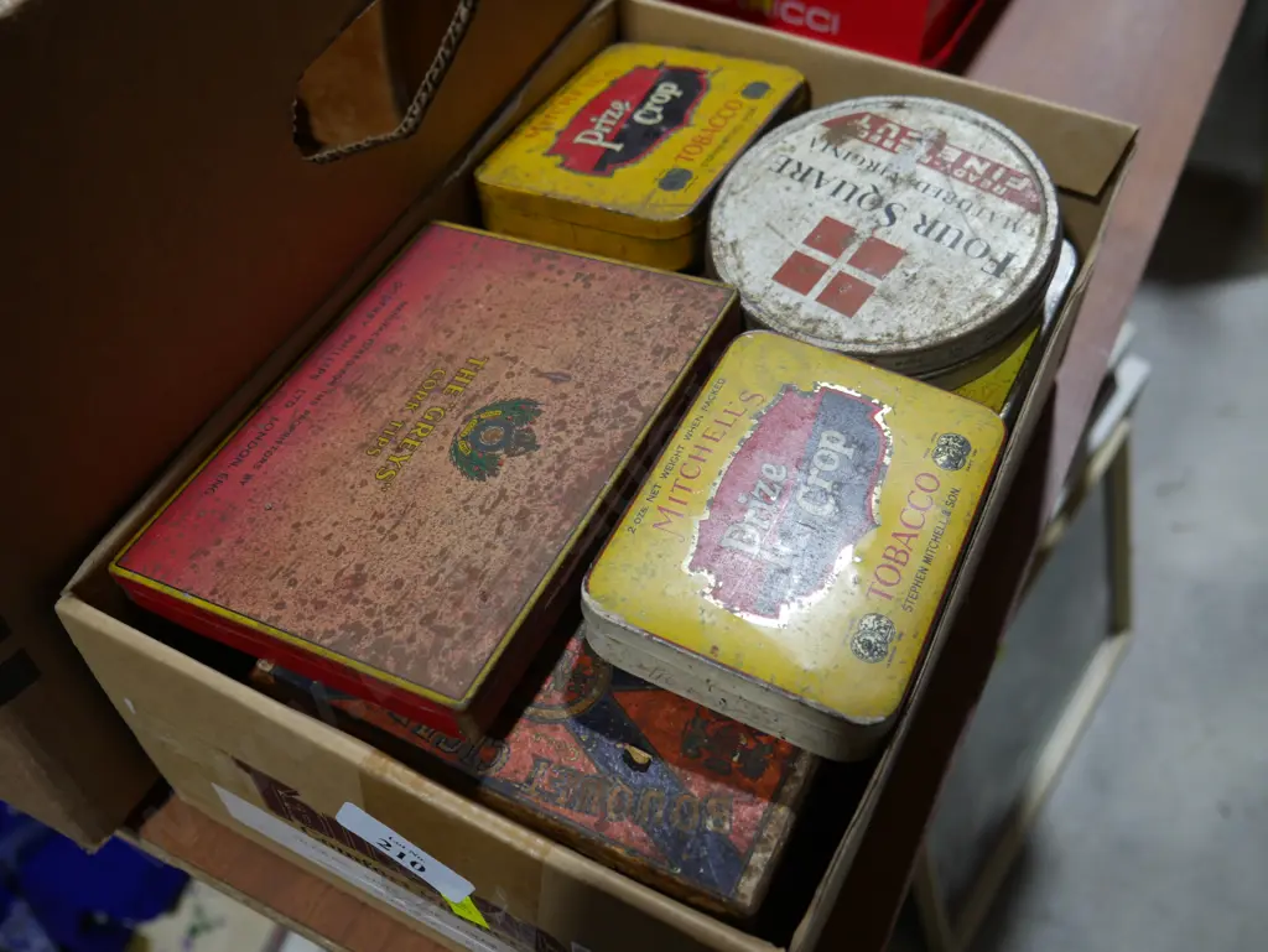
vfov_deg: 39.7
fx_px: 1319
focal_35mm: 36
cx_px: 634
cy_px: 476
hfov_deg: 51.3
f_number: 4
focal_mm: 18
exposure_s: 1/80
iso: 200
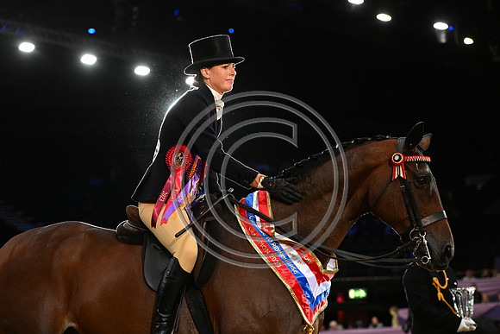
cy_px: 167
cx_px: 250
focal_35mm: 125
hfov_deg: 16.4
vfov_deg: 11.0
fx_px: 1736
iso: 6400
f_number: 5
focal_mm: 125
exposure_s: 1/640
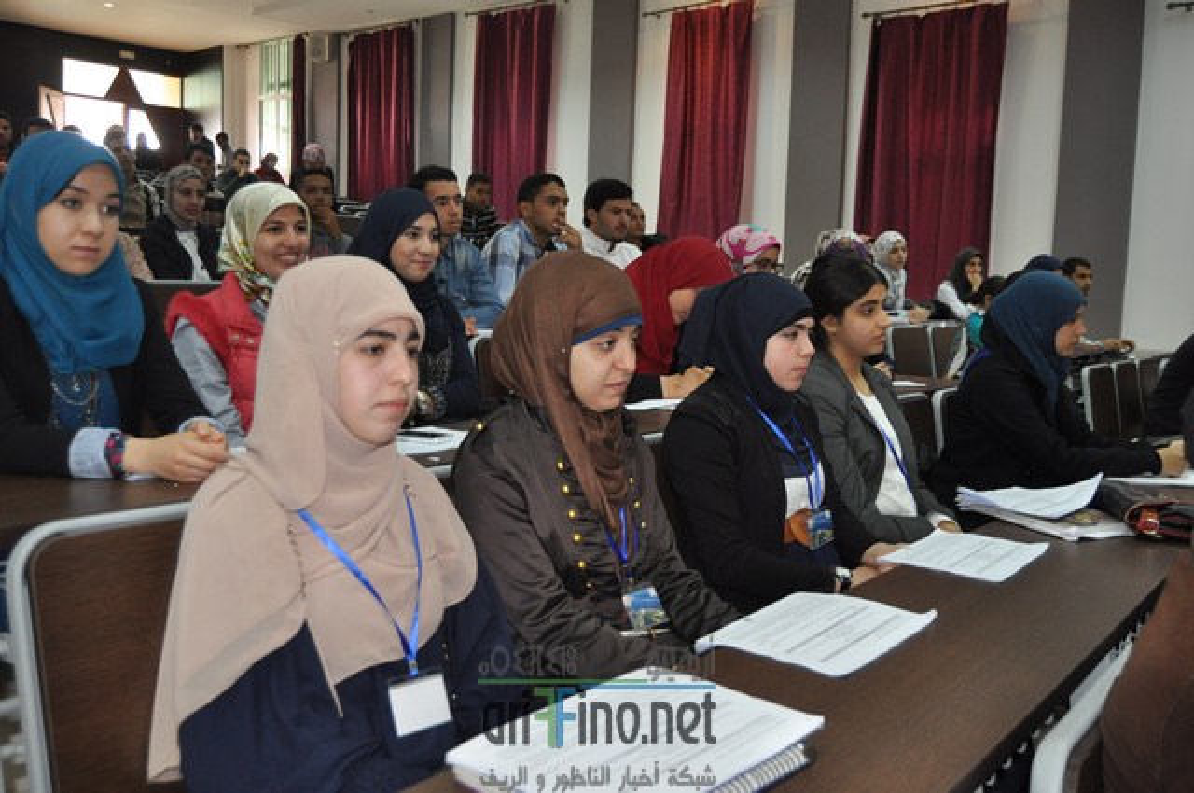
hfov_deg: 62.0
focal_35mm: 30
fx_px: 994
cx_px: 597
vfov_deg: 43.5
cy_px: 396
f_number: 3.5
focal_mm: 20
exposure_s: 1/60
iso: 800
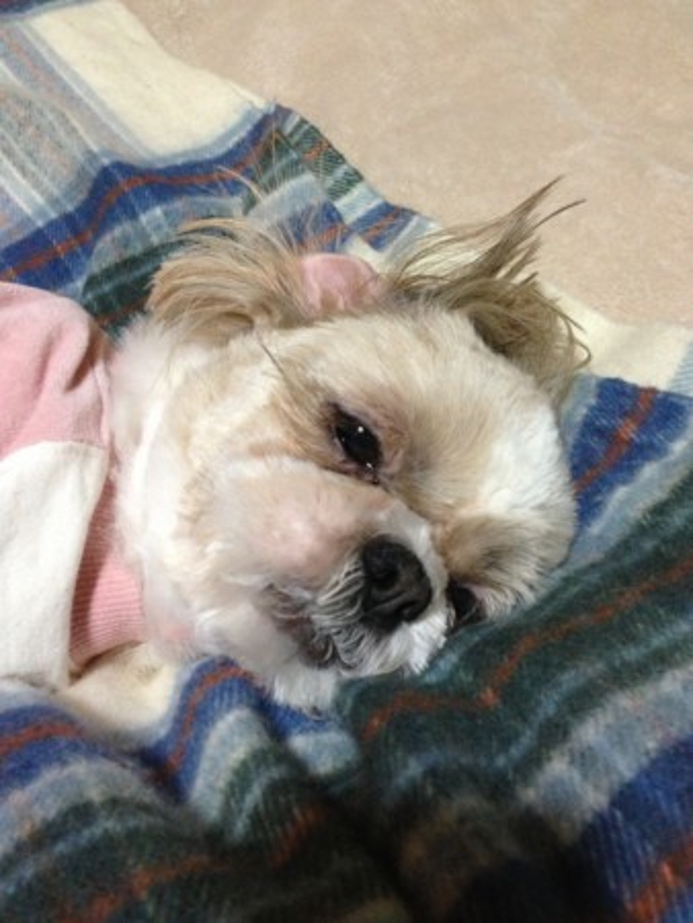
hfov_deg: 43.0
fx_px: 880
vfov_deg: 55.3
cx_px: 346
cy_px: 462
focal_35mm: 33
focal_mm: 4.13
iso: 400
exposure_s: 1/20
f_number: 2.4
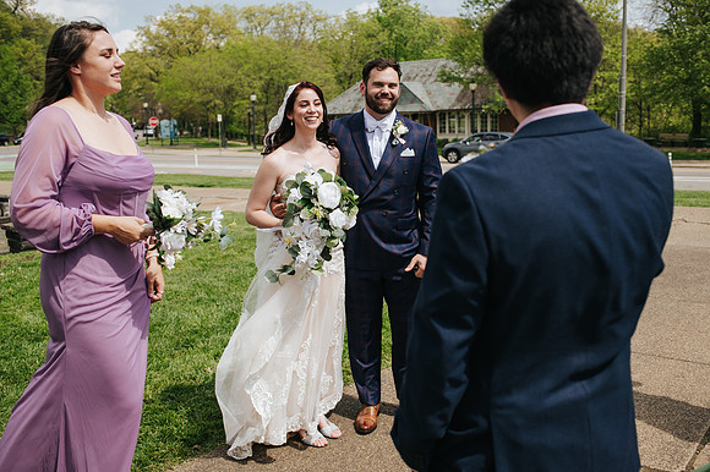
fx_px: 690
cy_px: 236
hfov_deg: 54.5
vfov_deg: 37.8
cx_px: 355
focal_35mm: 35
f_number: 3.5
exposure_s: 1/1600
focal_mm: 35
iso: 180
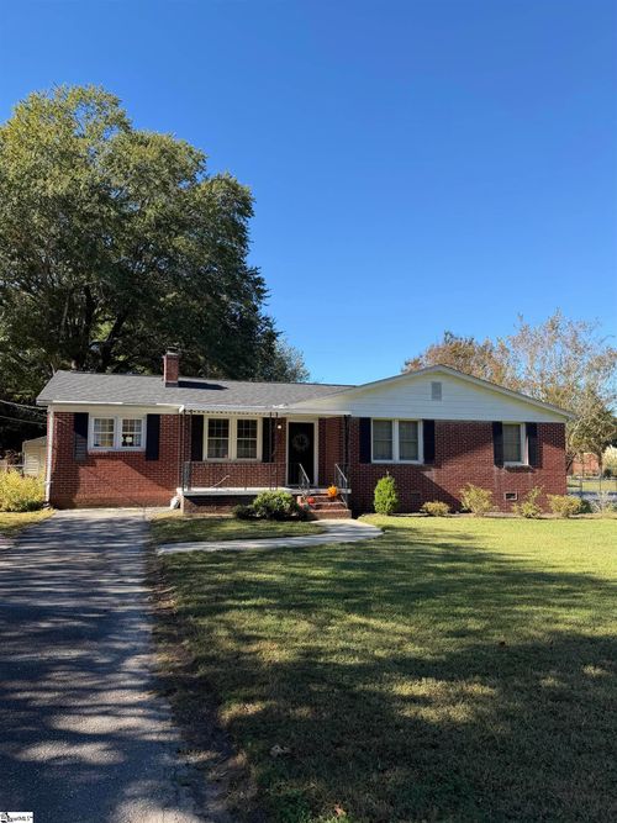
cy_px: 412
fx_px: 571
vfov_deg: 71.6
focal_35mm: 24
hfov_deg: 56.8
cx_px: 308
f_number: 1.78
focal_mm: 6.76
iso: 80
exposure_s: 1/1855
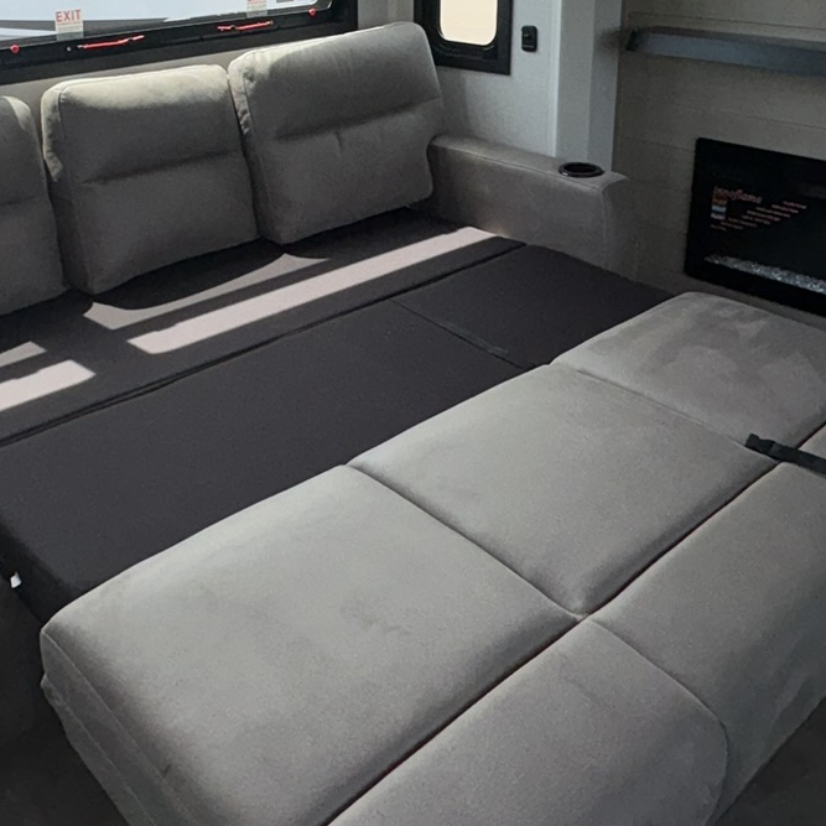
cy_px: 162
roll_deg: +2.9
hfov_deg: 43.5
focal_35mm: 38
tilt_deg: -14.0
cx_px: 306
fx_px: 1026
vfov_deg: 41.9
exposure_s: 1/138
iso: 32
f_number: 2.2
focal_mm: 2.22
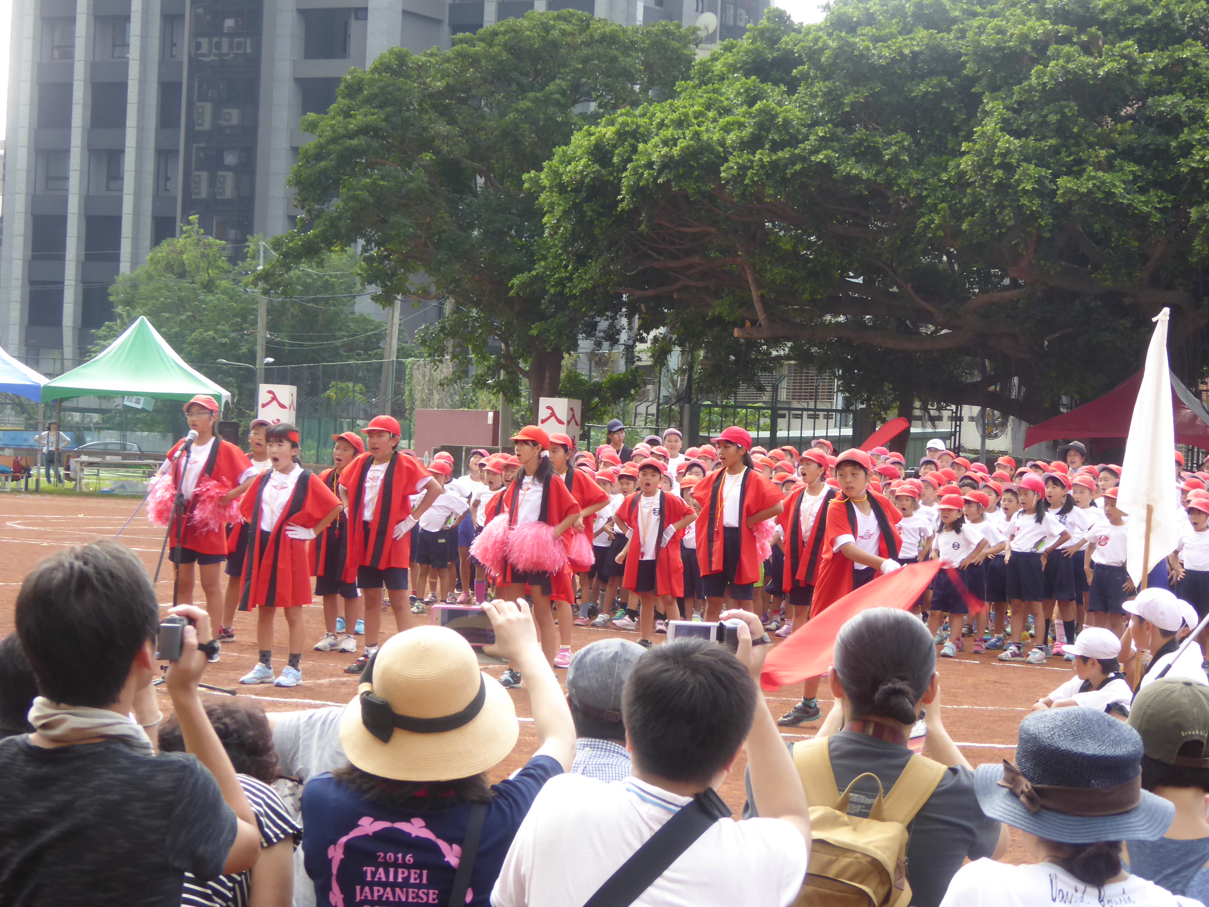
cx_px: 604
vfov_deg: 16.2
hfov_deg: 21.5
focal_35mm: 91
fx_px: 3178
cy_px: 454
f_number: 4.8
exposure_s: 1/200
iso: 200
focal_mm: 15
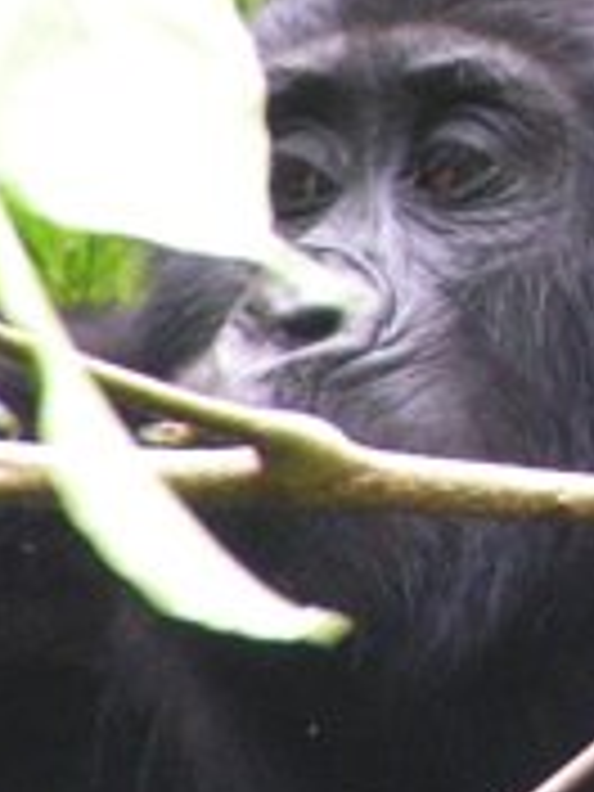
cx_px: 1134
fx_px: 31665
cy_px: -194
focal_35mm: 1384
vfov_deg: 1.4
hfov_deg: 1.1
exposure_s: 1/160
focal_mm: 58
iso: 200
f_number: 3.5
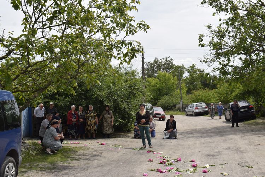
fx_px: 387
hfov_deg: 37.8
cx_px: 132
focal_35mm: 52
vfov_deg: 25.8
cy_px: 88
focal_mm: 35
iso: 100
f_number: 10
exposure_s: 1/200
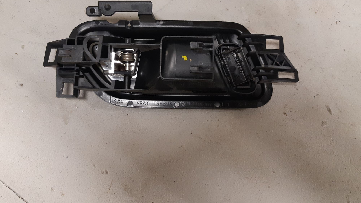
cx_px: 182
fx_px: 278
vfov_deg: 39.8
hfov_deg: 66.1
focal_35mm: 29
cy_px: 73
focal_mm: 3.93
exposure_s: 1/50
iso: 200
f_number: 1.7
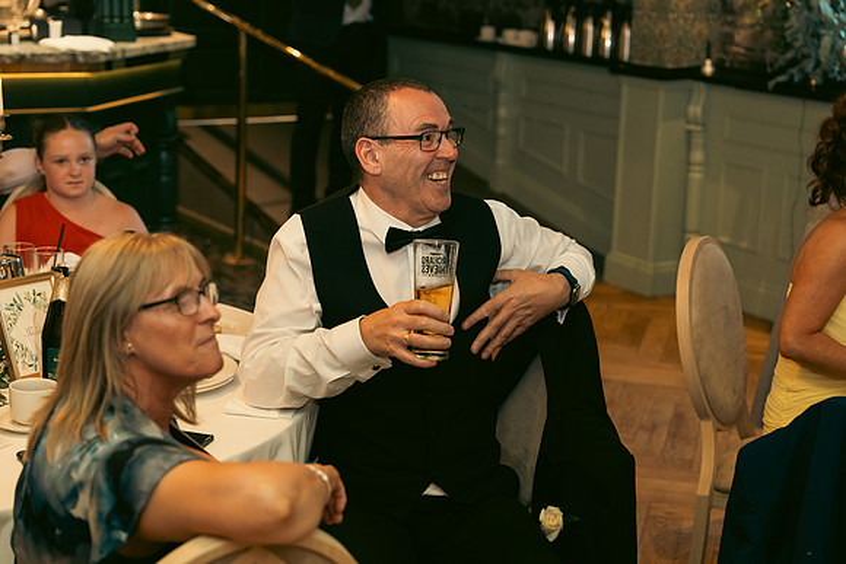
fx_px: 1504
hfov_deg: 31.4
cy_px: 282
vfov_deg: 21.3
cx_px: 423
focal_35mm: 64
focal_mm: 64
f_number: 3.5
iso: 2500
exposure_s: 1/160
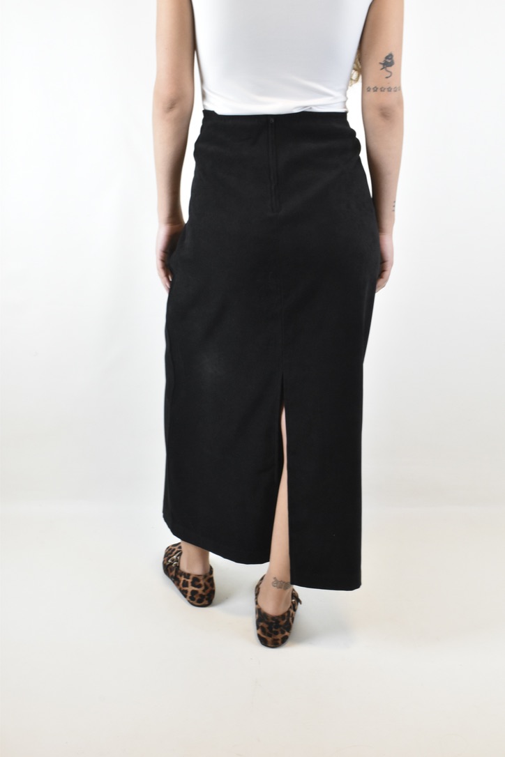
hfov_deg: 33.0
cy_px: 378
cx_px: 252
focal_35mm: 40
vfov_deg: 47.9
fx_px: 852
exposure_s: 1/20
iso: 1600
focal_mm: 27
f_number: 16
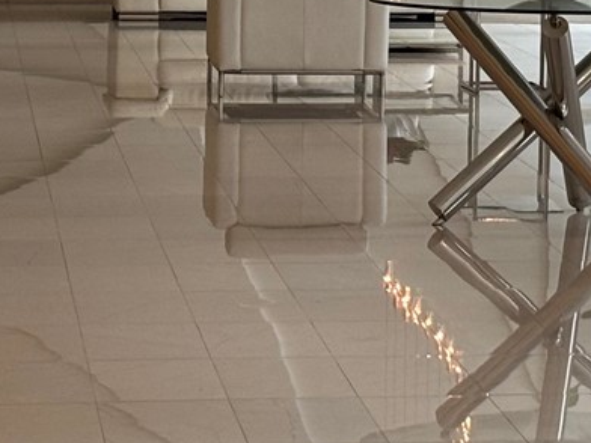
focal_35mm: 212
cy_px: -59
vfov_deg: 7.0
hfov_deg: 9.2
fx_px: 3619
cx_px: 665
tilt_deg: -3.4
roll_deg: -1.1
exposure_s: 1/60
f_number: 1.6
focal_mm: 5.96
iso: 50
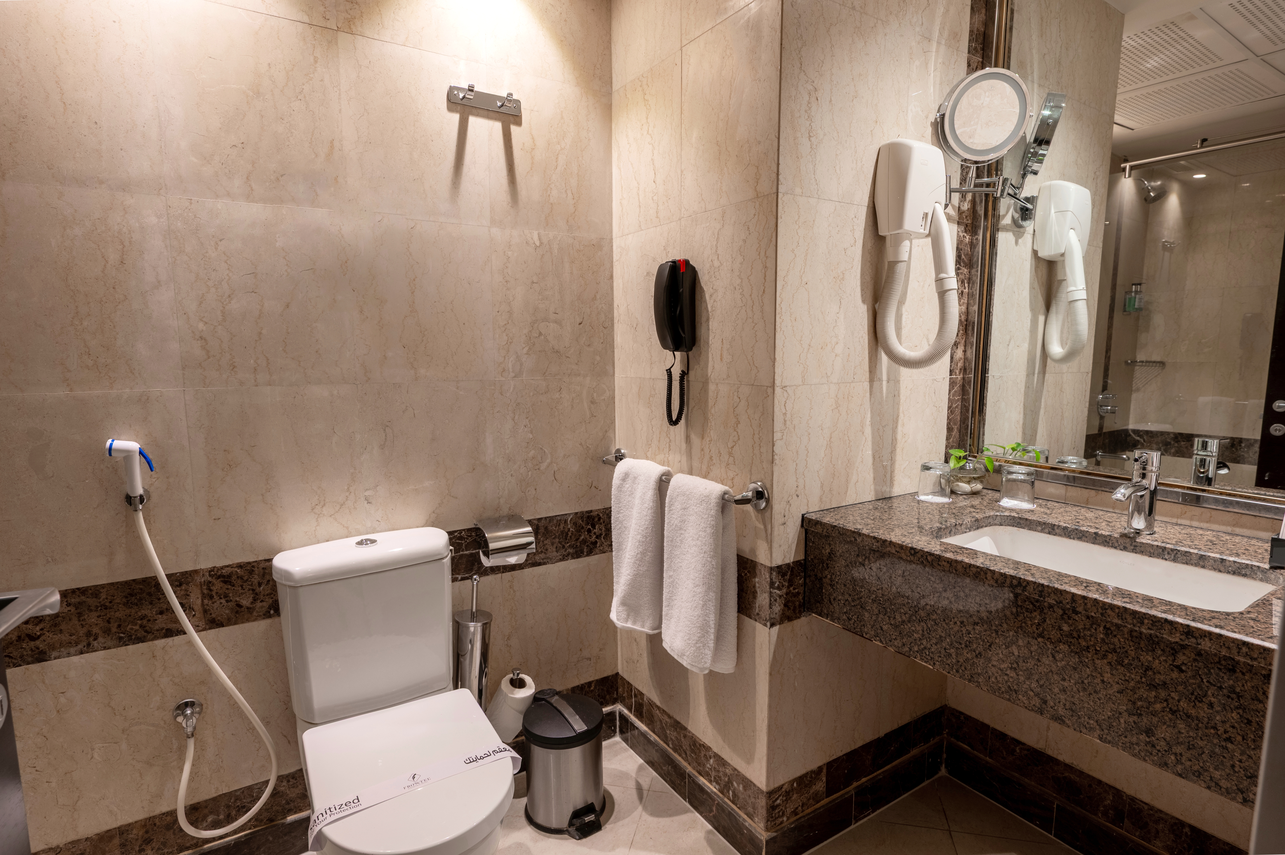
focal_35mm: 18
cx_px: 642
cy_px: 428
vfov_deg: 67.3
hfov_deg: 90.0
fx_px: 642
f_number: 8
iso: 400
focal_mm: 18
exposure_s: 1/40
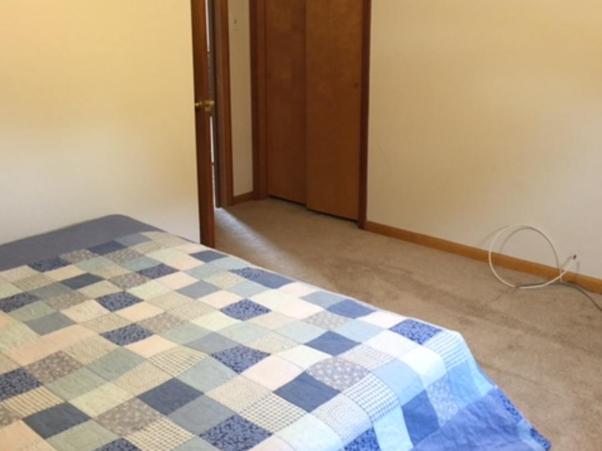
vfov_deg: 36.7
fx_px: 678
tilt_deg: -15.2
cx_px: 319
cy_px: 182
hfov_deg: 47.8
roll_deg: +0.0
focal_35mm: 39
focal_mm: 4.15
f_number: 2.2
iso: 125
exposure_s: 1/30
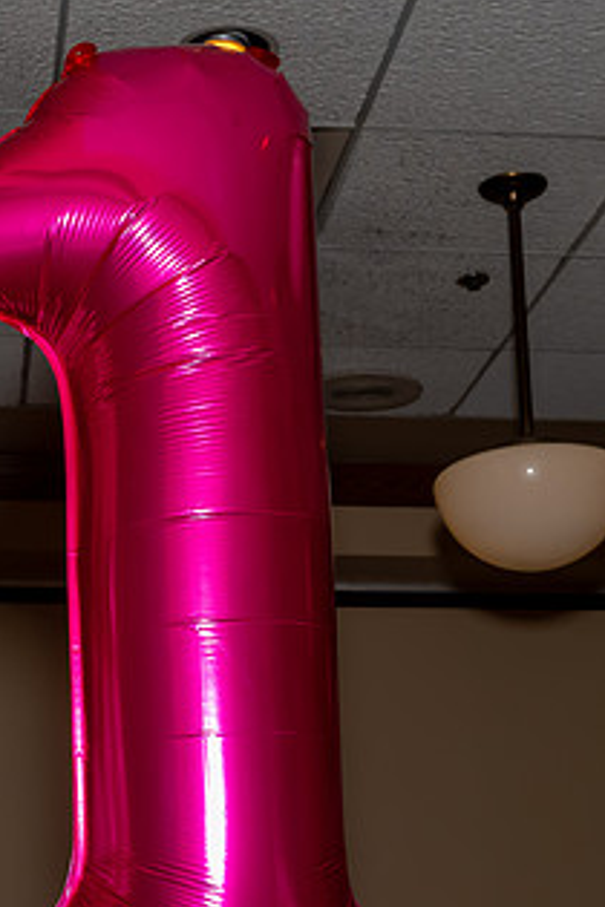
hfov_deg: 17.0
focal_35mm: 80
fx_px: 2017
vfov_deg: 25.2
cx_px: 146
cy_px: 603
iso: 640
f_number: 7.1
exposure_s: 1/250
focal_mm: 20
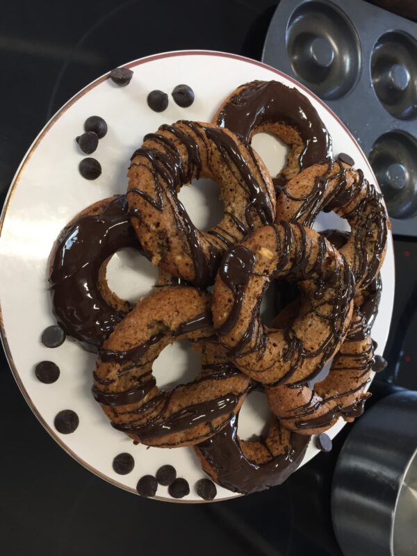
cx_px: 208
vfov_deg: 61.7
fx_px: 466
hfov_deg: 48.2
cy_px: 278
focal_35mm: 29
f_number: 2.2
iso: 80
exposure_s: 1/30
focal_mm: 4.15
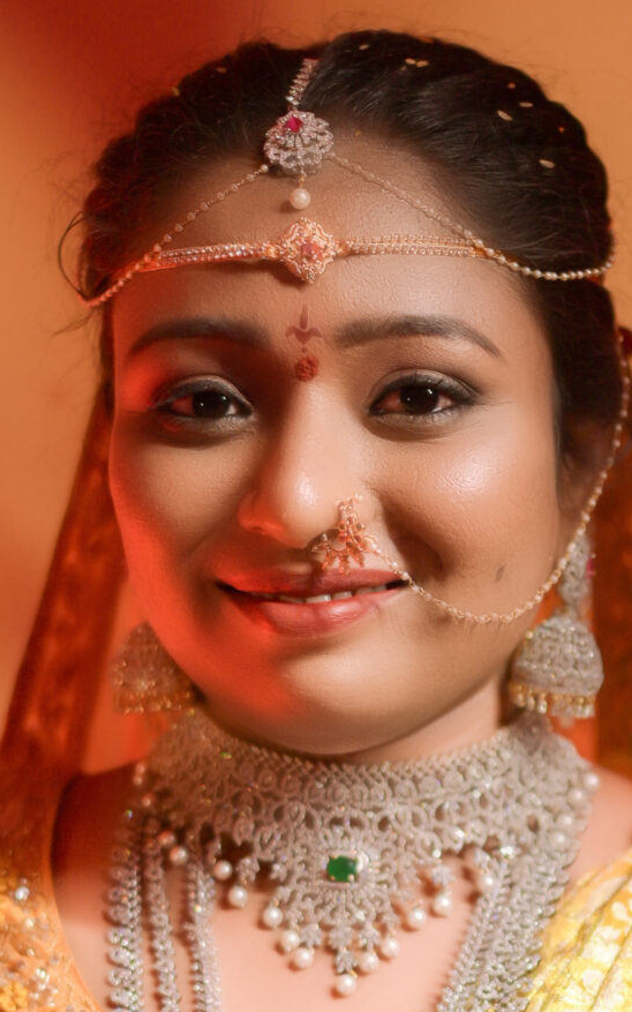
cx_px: 300
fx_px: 2867
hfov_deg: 12.6
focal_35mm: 104
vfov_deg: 19.9
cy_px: 690
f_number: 1.8
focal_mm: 35
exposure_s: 1/800
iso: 640
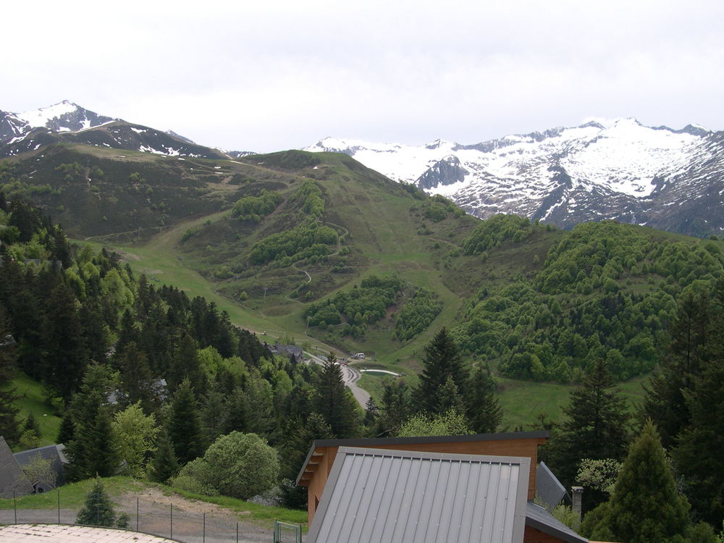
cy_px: 272
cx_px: 362
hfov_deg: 49.0
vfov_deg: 37.7
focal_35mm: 38
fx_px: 795
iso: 100
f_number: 7.6
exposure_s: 1/150
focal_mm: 8
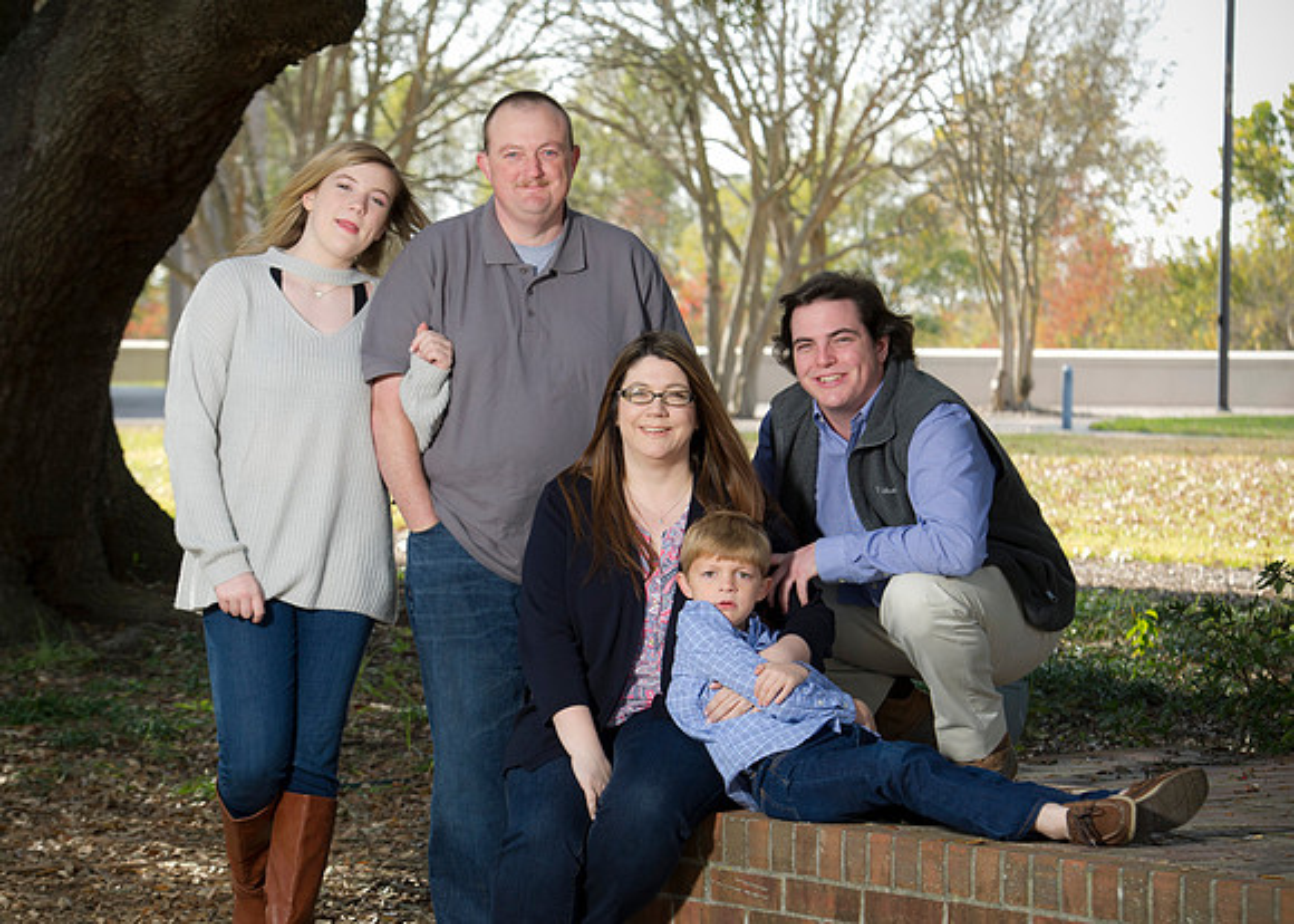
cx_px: 623
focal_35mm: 131
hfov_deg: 15.3
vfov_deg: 11.0
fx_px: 4808
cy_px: 504
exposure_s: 1/125
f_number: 6.3
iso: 160
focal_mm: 102
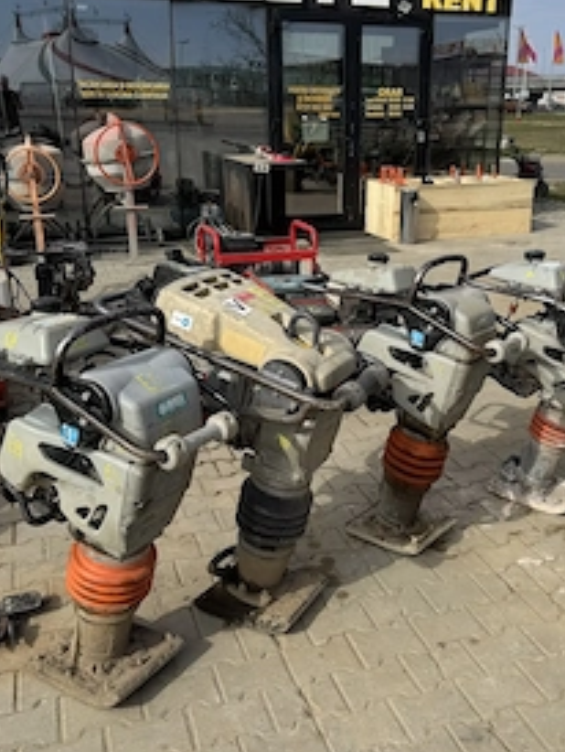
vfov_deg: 52.5
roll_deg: +0.1
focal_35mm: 35
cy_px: 349
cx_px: 340
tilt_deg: -16.0
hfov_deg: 40.6
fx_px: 761
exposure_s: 1/5348
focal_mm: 6.76
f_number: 1.78
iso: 80
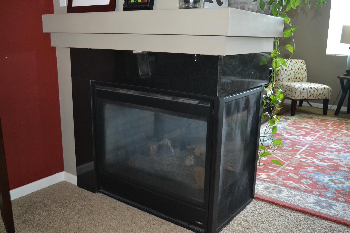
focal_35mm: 34
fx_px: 335
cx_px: 175
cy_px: 116
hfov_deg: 55.1
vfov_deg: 38.4
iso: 3200
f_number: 3.8
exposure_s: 1/60
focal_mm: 23
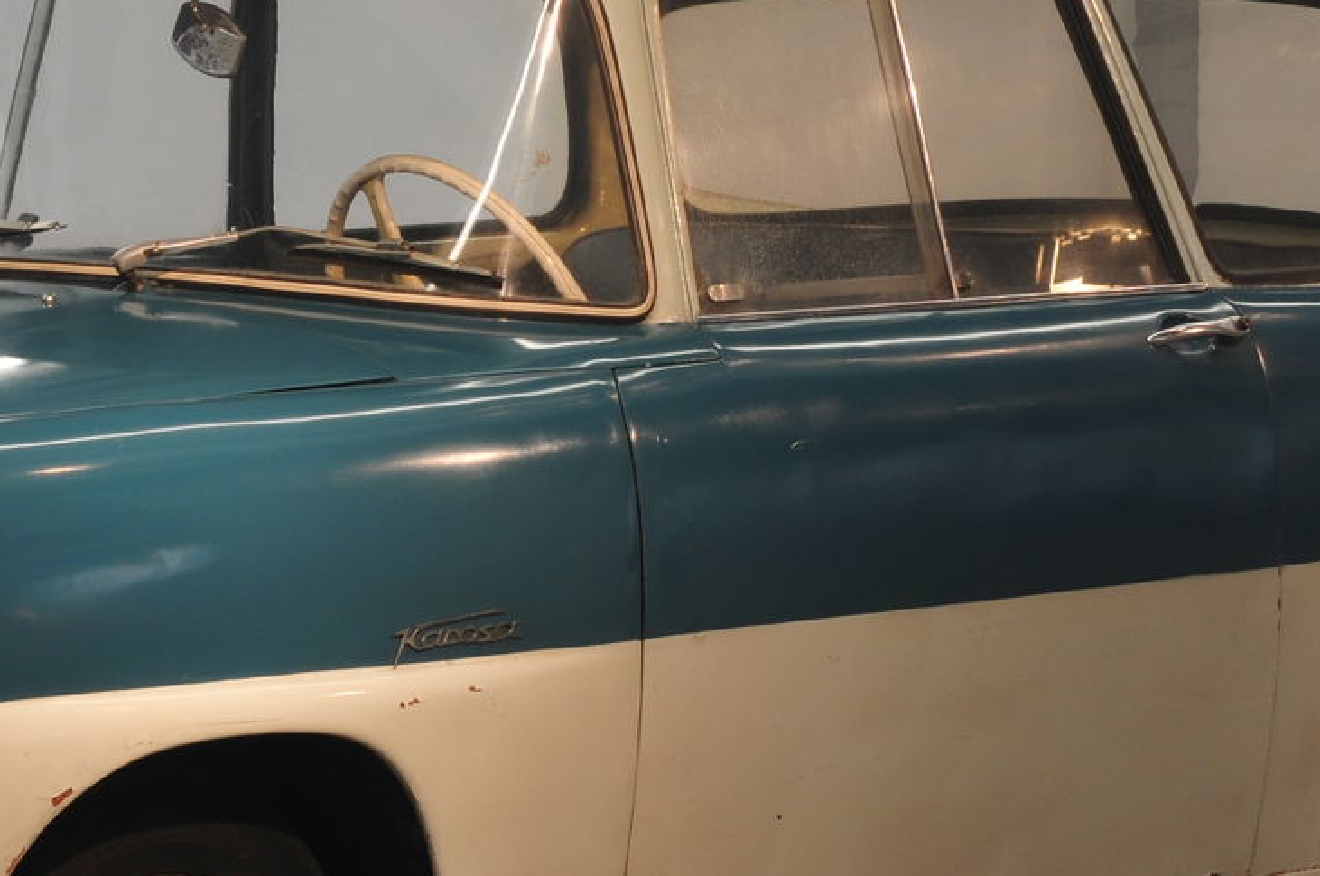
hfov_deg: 10.4
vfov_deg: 6.9
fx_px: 7212
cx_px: 350
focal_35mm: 197
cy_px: 449
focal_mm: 50
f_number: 11
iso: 200
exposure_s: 1/13
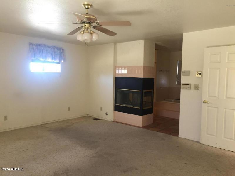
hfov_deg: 61.7
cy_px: 88
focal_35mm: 29
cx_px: 118
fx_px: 197
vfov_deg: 48.2
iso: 80
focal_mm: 4.15
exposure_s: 1/30
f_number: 2.2
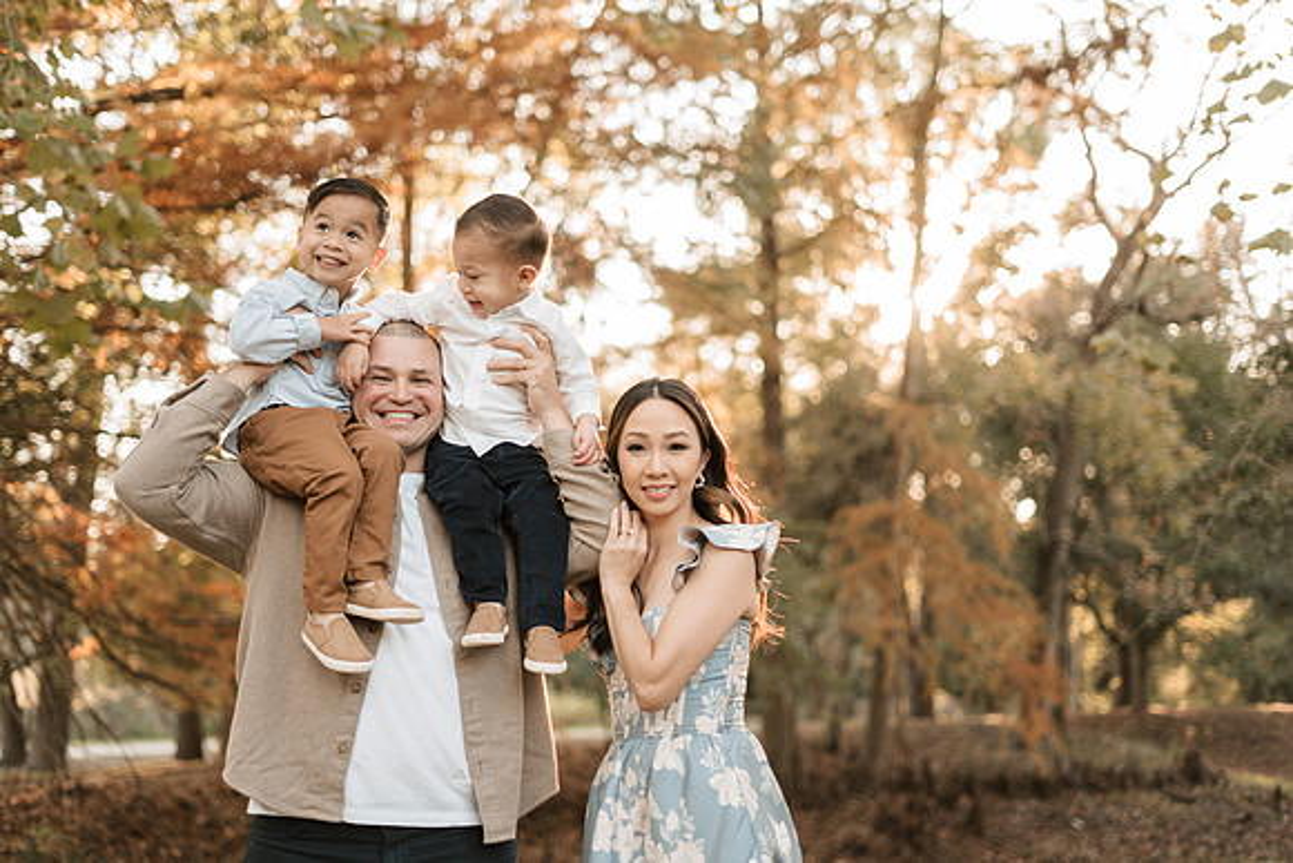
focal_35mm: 50
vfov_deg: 27.0
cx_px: 646
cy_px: 432
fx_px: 1796
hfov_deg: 39.6
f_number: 1.8
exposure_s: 1/200
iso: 160
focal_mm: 50
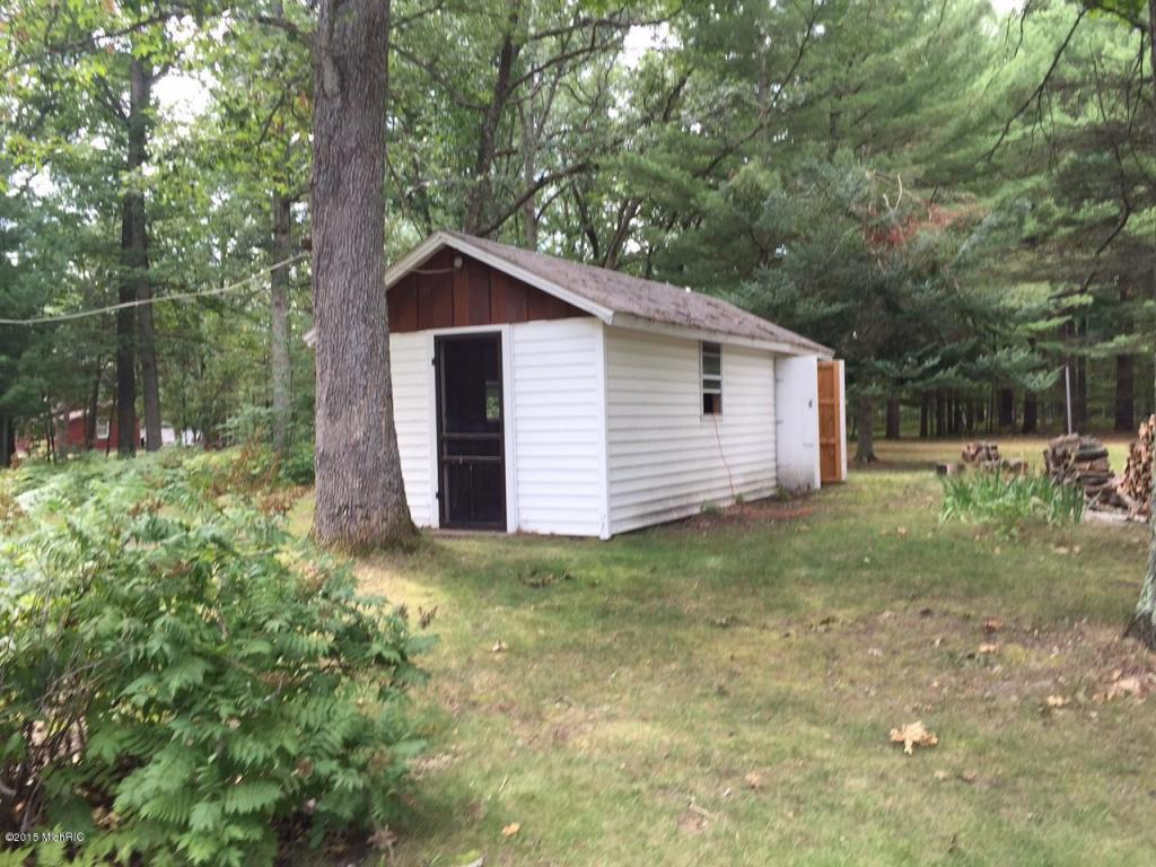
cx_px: 578
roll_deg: +3.4
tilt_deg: -3.1
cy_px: 434
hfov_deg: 61.7
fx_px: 968
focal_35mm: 29
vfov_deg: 48.2
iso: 32
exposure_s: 1/120
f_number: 2.2
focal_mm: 4.15
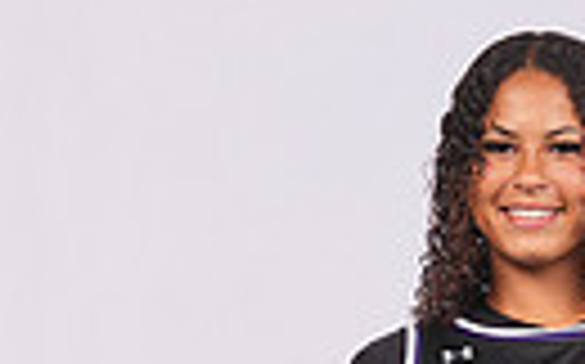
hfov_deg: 15.4
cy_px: 885
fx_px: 2135
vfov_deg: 8.8
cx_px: 526
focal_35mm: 134
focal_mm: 38
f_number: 7.1
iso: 160
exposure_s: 1/200
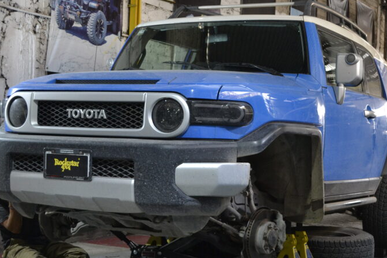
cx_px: 259
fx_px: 688
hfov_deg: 31.2
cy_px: 146
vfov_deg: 21.2
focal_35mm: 64
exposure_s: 1/60
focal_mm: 28
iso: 1100
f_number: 4.5
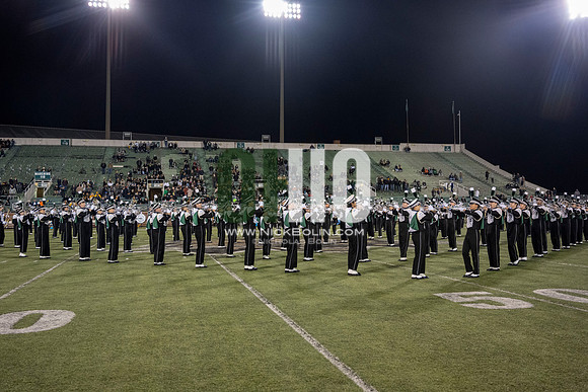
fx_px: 572
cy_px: 196
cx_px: 294
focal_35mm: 35
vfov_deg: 37.9
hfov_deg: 54.4
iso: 2000
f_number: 4
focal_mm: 35
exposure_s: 1/500
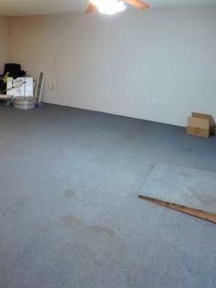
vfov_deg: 58.8
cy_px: 59
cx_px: 57
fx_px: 233
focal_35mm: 28
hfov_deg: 48.0
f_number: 2.2
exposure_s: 1/30
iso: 200
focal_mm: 2.2
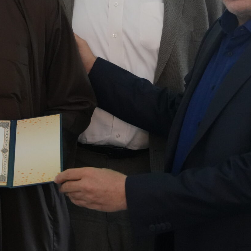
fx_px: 1165
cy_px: 48
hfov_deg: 12.1
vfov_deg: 12.2
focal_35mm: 142
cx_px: -22
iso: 6400
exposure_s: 1/160
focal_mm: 54
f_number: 4
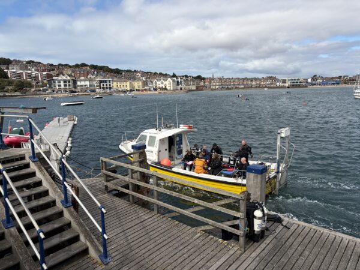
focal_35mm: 26
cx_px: 180
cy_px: 135
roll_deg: -0.2
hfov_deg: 67.3
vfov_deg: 53.1
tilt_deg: -9.6
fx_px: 270
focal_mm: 5.96
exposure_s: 1/4950
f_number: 1.6
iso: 50
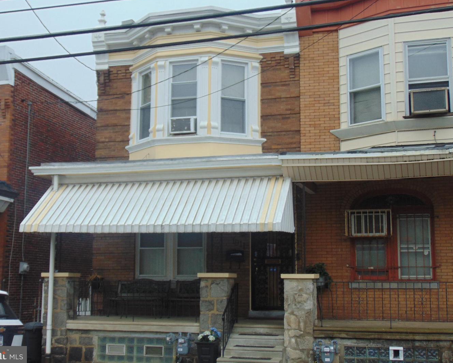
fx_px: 711
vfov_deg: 28.6
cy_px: 181
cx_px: 213
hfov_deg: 35.3
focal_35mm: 53
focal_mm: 9
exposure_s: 1/500
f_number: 3.5
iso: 80
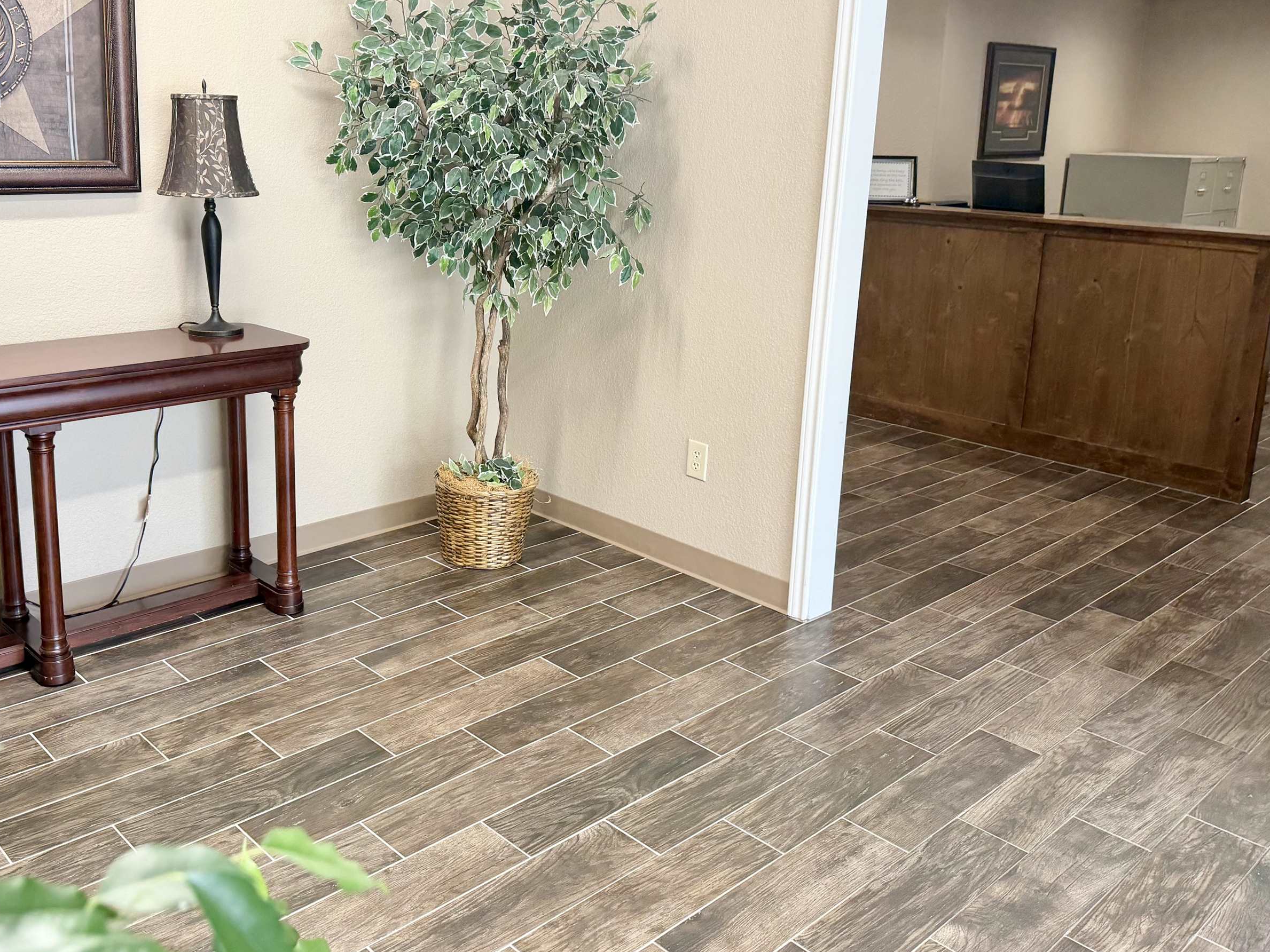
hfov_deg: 57.8
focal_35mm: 31
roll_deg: -1.0
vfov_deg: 45.1
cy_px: 357
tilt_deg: -12.8
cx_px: 496
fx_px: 1137
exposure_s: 1/120
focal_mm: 6.76
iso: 200
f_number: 1.78
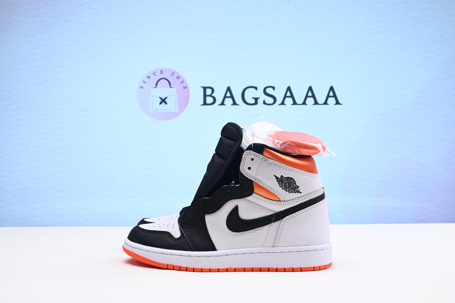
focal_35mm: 38
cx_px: 228
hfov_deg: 50.7
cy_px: 152
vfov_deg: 35.1
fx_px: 480
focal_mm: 38
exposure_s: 1/2
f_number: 16
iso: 100
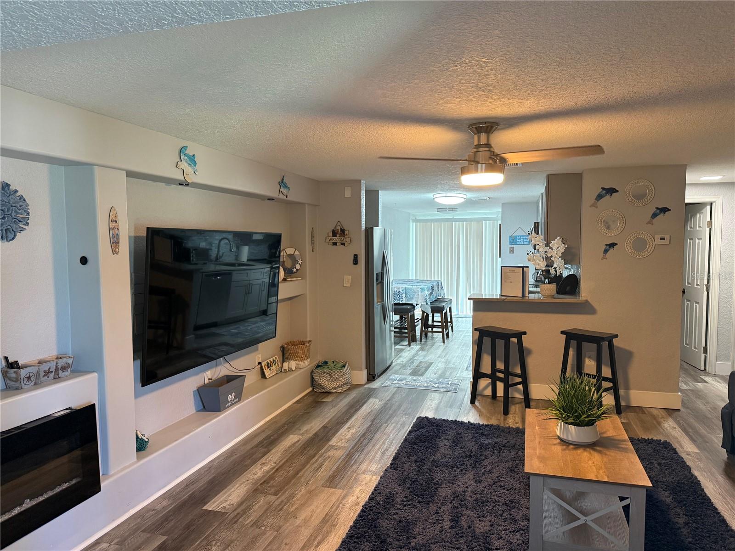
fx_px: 510
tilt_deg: -3.9
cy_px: 276
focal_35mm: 24
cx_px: 368
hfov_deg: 71.6
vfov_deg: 56.8
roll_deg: -0.6
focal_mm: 6.76
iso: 320
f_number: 1.78
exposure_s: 1/60
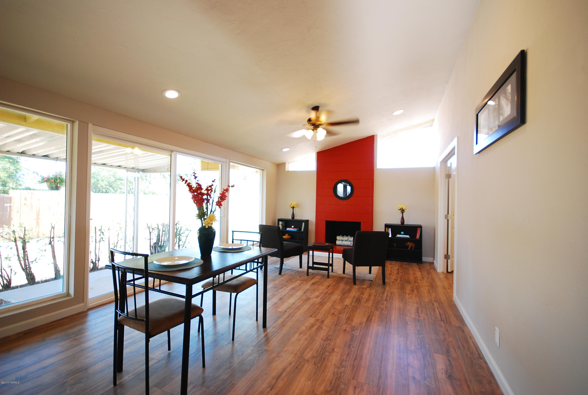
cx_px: 294
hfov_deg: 100.3
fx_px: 246
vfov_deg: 77.6
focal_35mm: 15
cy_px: 198
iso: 200
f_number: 4
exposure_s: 1/30
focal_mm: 10
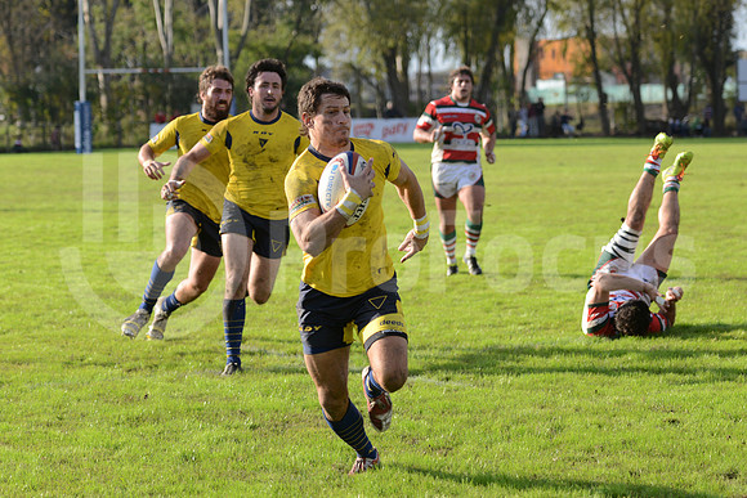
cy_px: 249
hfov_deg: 14.2
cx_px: 374
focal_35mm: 145
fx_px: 3009
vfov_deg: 9.5
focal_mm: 145
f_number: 4
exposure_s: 1/1250
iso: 640
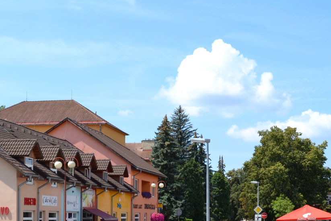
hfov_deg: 28.8
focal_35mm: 70
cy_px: 203
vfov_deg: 19.1
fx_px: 644
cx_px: 161
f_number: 8
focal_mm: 20
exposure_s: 1/250
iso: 100
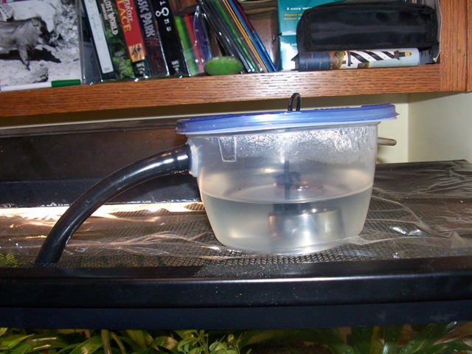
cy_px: 177
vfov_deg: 40.7
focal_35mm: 35
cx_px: 236
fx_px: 477
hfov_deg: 52.6
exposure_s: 1/60
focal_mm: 6
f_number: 2.8
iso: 140
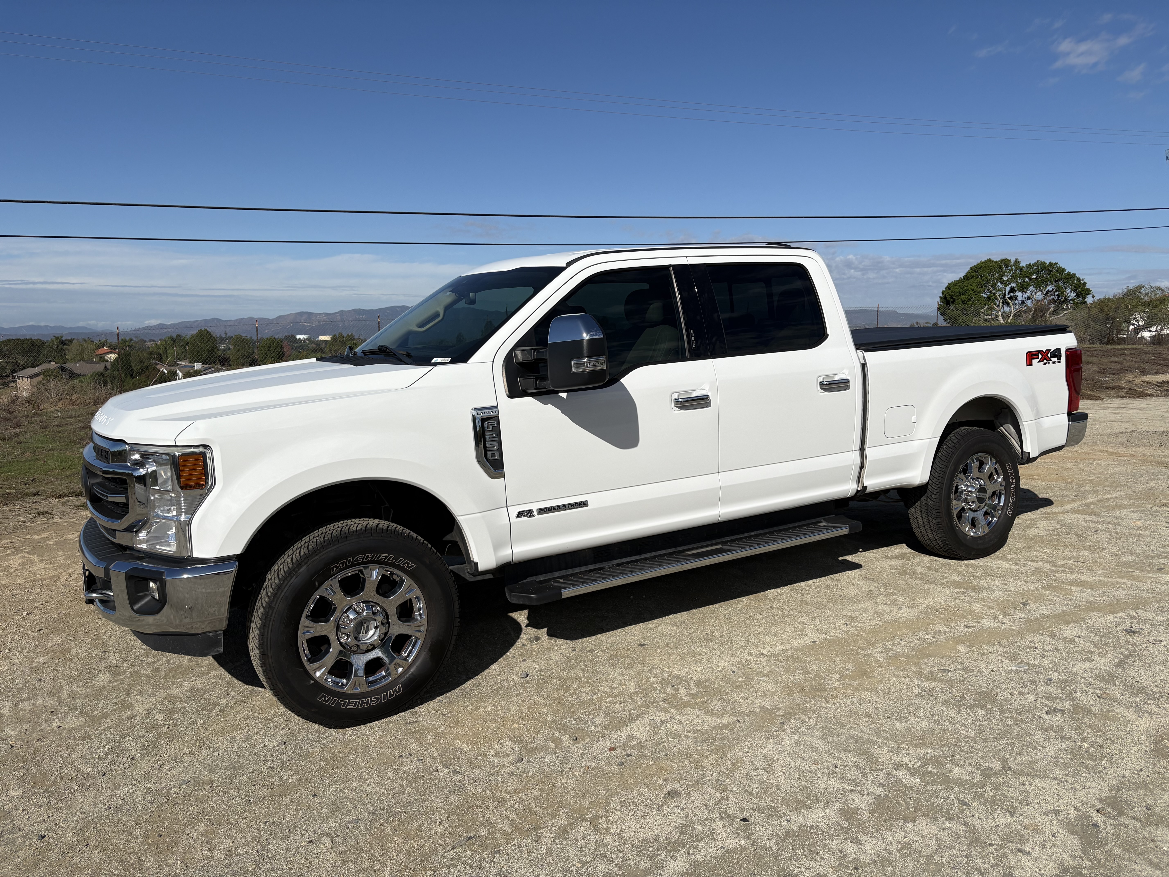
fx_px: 878
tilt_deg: -6.7
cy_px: 438
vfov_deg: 53.1
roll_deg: +0.5
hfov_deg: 67.3
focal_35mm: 26
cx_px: 584
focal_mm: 5.96
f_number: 1.6
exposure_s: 1/10101
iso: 50
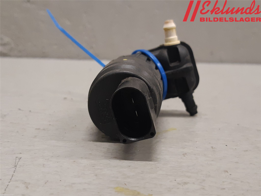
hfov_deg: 67.3
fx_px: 196
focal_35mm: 26
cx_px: 130
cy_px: 98
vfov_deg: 53.1
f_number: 1.7
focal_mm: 3.93
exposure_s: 1/50
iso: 160
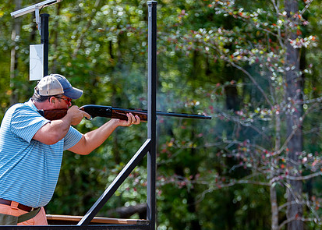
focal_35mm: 184
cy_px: 138
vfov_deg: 7.8
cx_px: 156
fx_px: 1683
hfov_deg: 10.9
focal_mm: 116
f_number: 2.8
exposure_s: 1/320
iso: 100
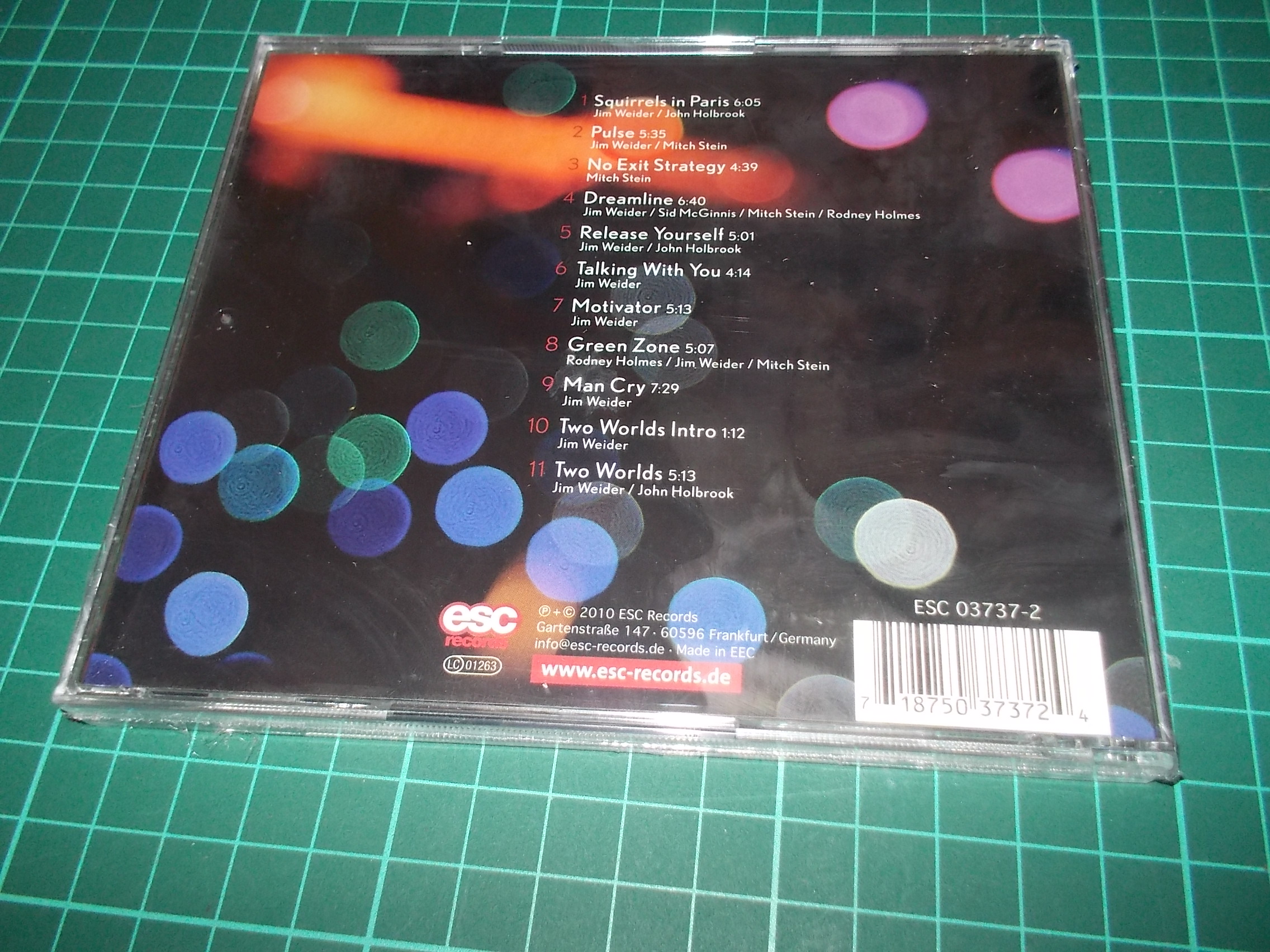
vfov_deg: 48.2
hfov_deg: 61.7
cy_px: 476
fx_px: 1064
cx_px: 635
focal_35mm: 29
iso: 200
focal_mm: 4.1
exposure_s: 1/30
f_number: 3.3
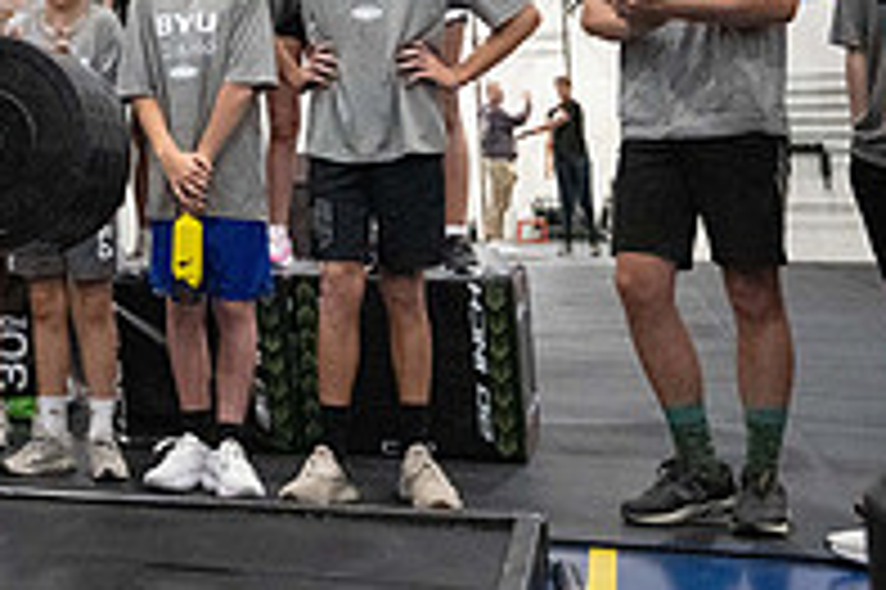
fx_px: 1893
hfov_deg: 23.9
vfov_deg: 16.8
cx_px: -186
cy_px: -161
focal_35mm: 77
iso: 10000
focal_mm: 24
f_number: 4
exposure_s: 1/320
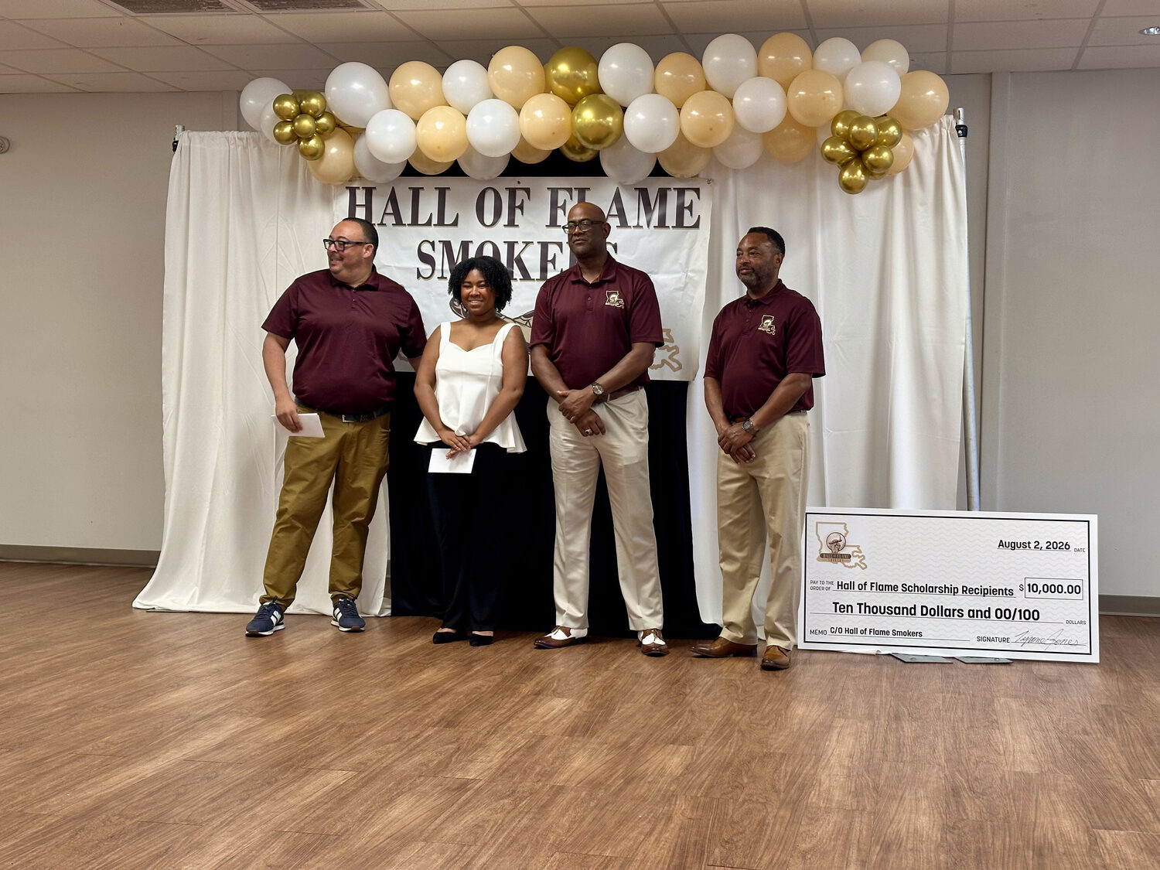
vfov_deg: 30.3
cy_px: 435
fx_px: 1609
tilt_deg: -1.8
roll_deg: -1.0
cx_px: 580
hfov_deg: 39.7
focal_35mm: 48
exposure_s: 1/50
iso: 80
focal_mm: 6.86
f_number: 1.78
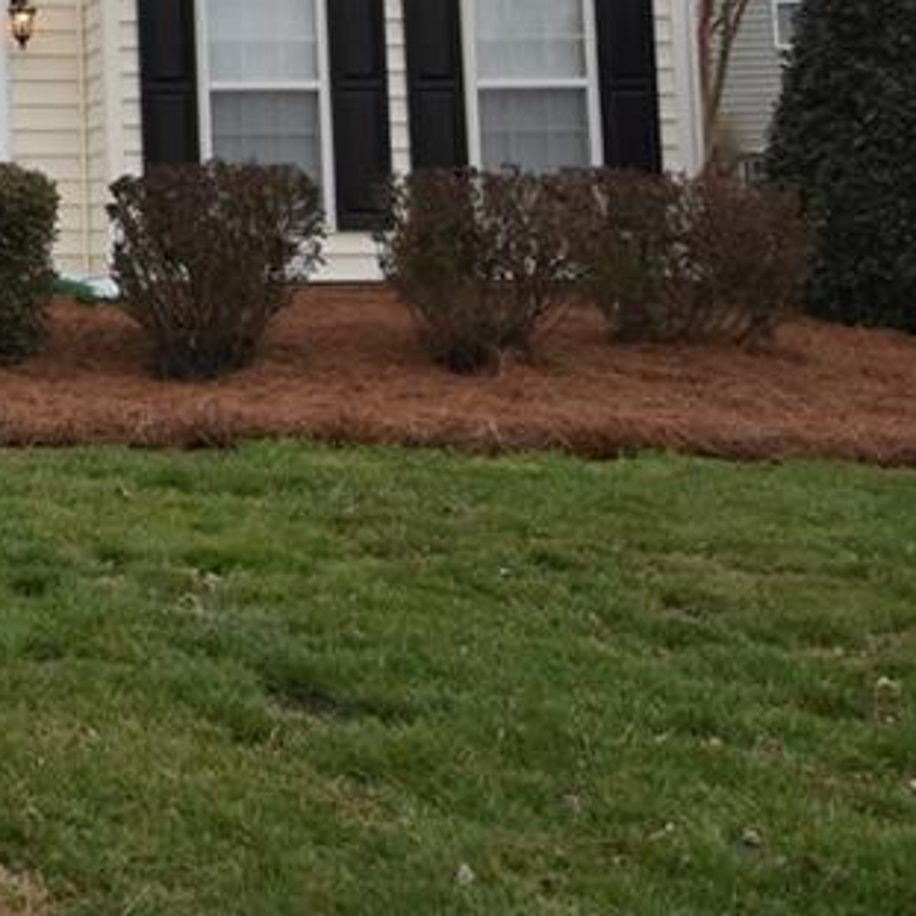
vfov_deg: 23.3
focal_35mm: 71
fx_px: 2138
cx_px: -442
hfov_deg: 20.7
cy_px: 35
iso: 720
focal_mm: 17
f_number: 8
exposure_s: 1/500
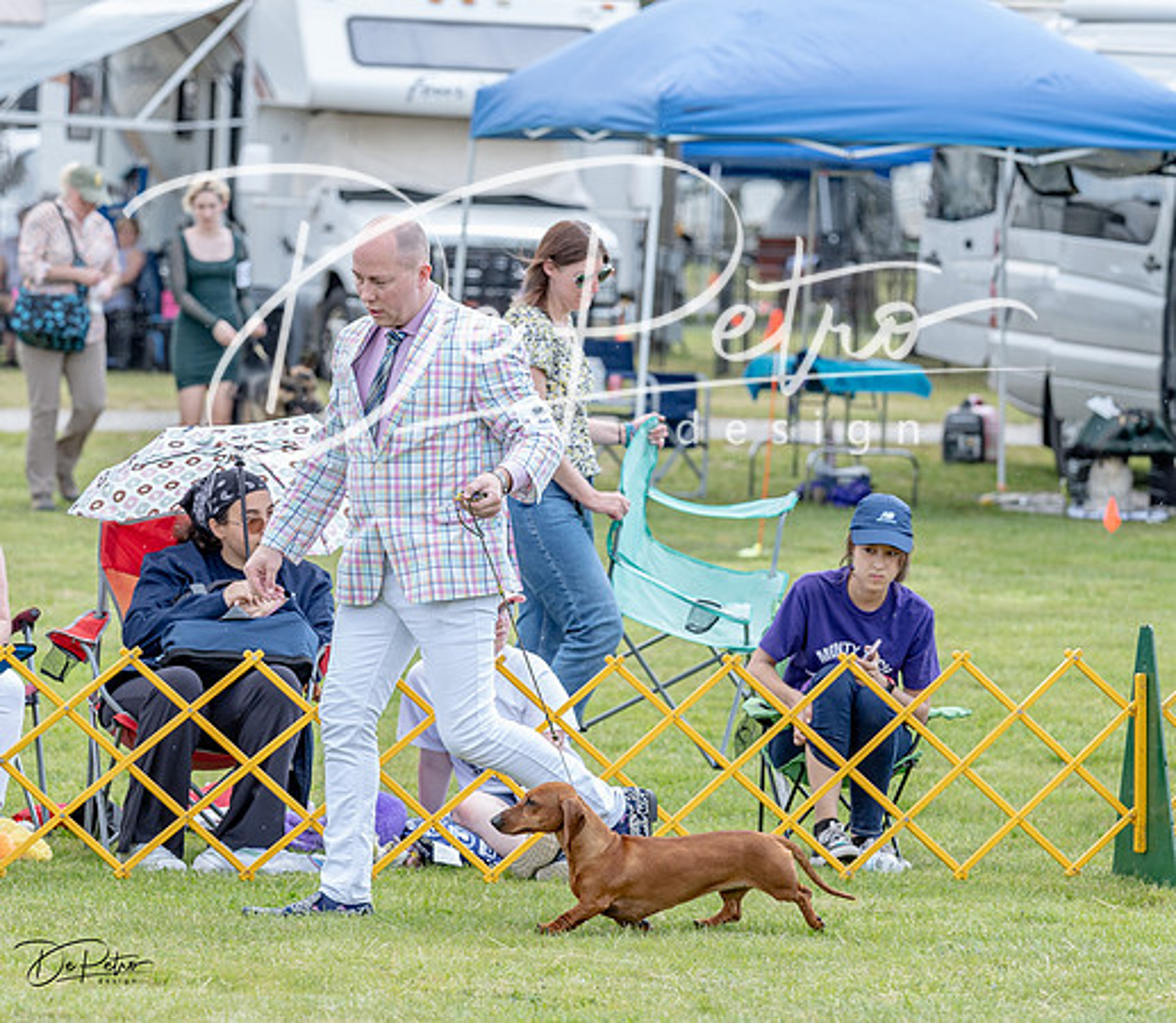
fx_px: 7101
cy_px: 520
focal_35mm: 197
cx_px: 554
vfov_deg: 8.2
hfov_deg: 9.5
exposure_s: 1/640
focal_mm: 128
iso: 400
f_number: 4
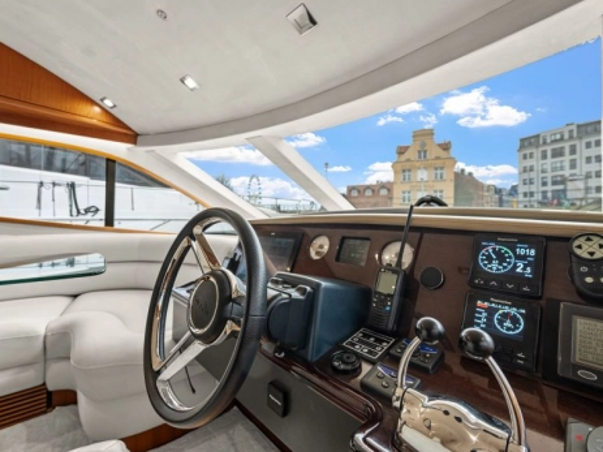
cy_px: 217
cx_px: 277
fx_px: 279
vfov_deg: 78.0
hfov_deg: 94.3
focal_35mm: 16
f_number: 6.3
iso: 1250
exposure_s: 1/80
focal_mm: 14
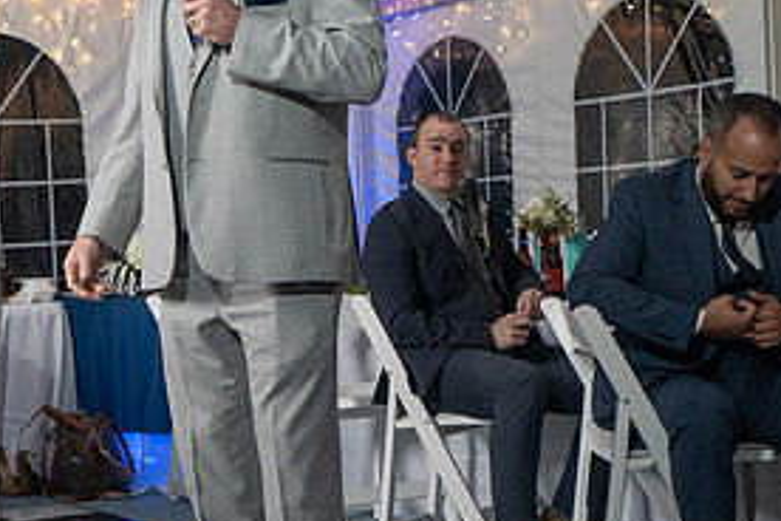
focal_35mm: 78
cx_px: 217
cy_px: 195
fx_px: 1692
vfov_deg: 17.5
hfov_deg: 25.7
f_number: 5.6
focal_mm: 35
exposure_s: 1/250
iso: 2000
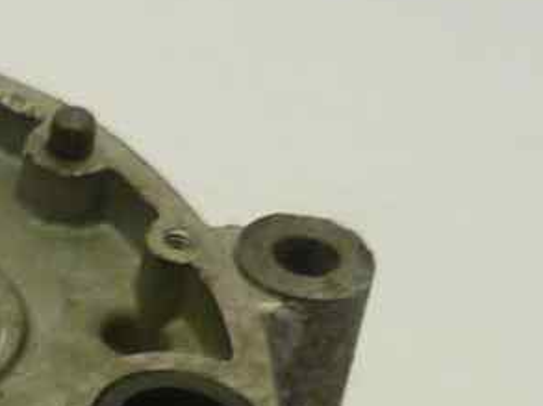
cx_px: -211
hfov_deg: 11.0
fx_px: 2742
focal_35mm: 175
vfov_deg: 7.6
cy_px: 1129
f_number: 3.3
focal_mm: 4.1
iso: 80
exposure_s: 1/40
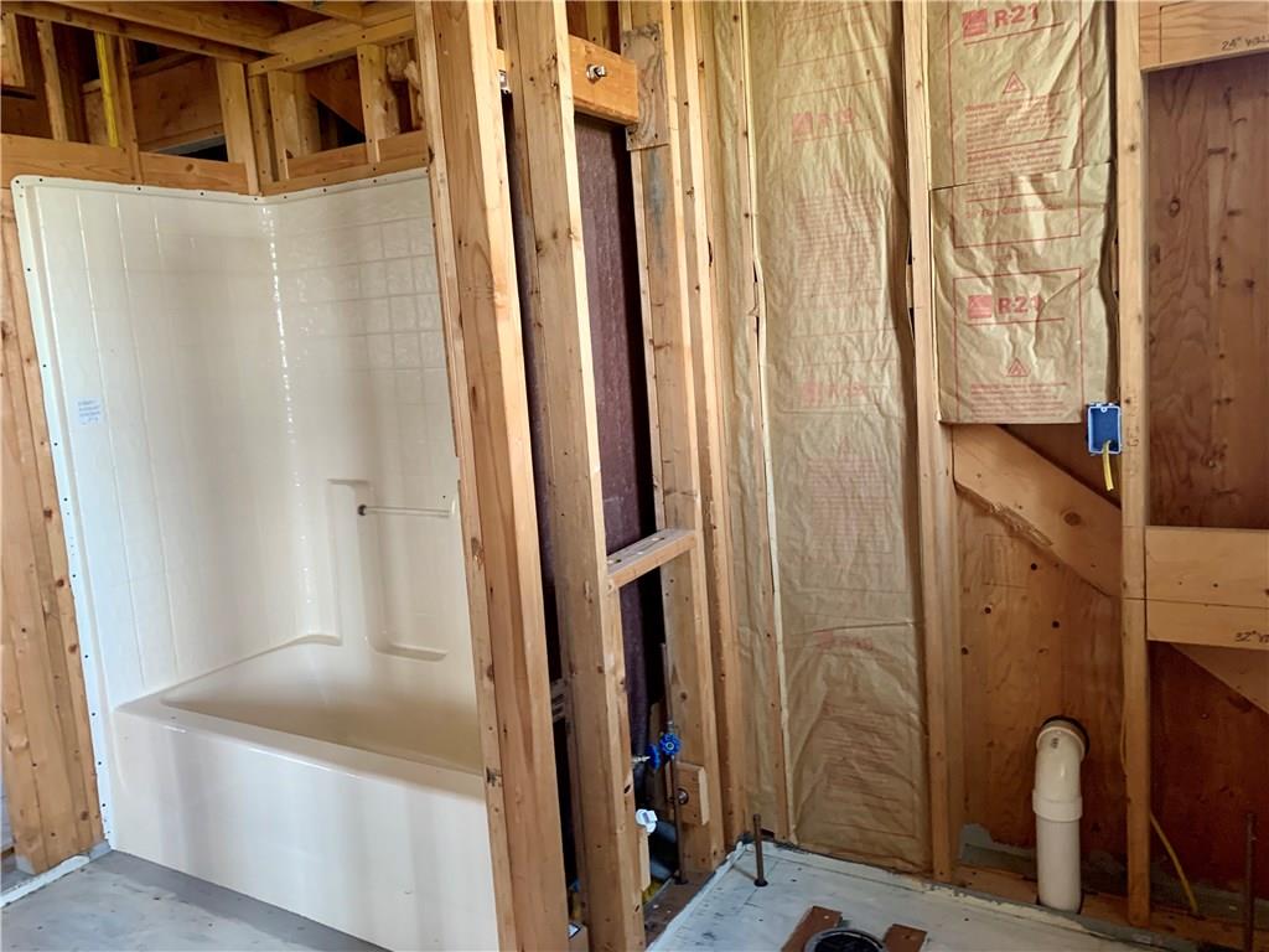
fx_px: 953
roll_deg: +4.9
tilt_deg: -7.2
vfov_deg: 53.1
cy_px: 476
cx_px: 634
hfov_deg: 67.3
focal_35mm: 26
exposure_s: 1/60
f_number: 1.8
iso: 200
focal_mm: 4.25
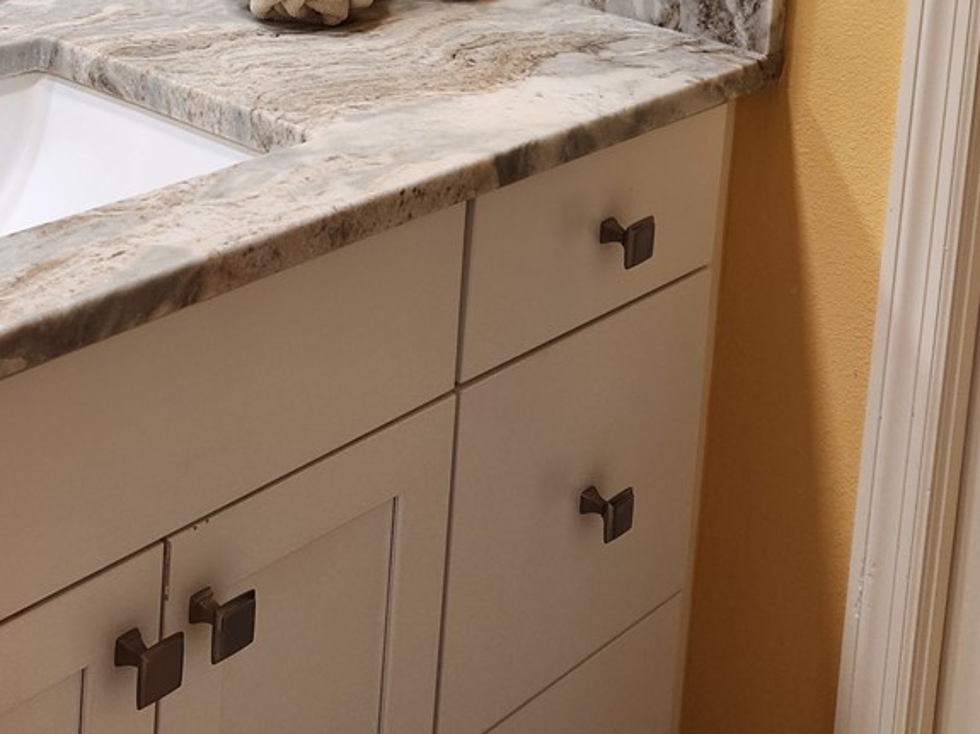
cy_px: -249
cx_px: 218
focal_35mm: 64
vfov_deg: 20.7
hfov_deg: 29.7
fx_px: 1812
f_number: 1.8
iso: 80
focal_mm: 5.4
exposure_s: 1/120
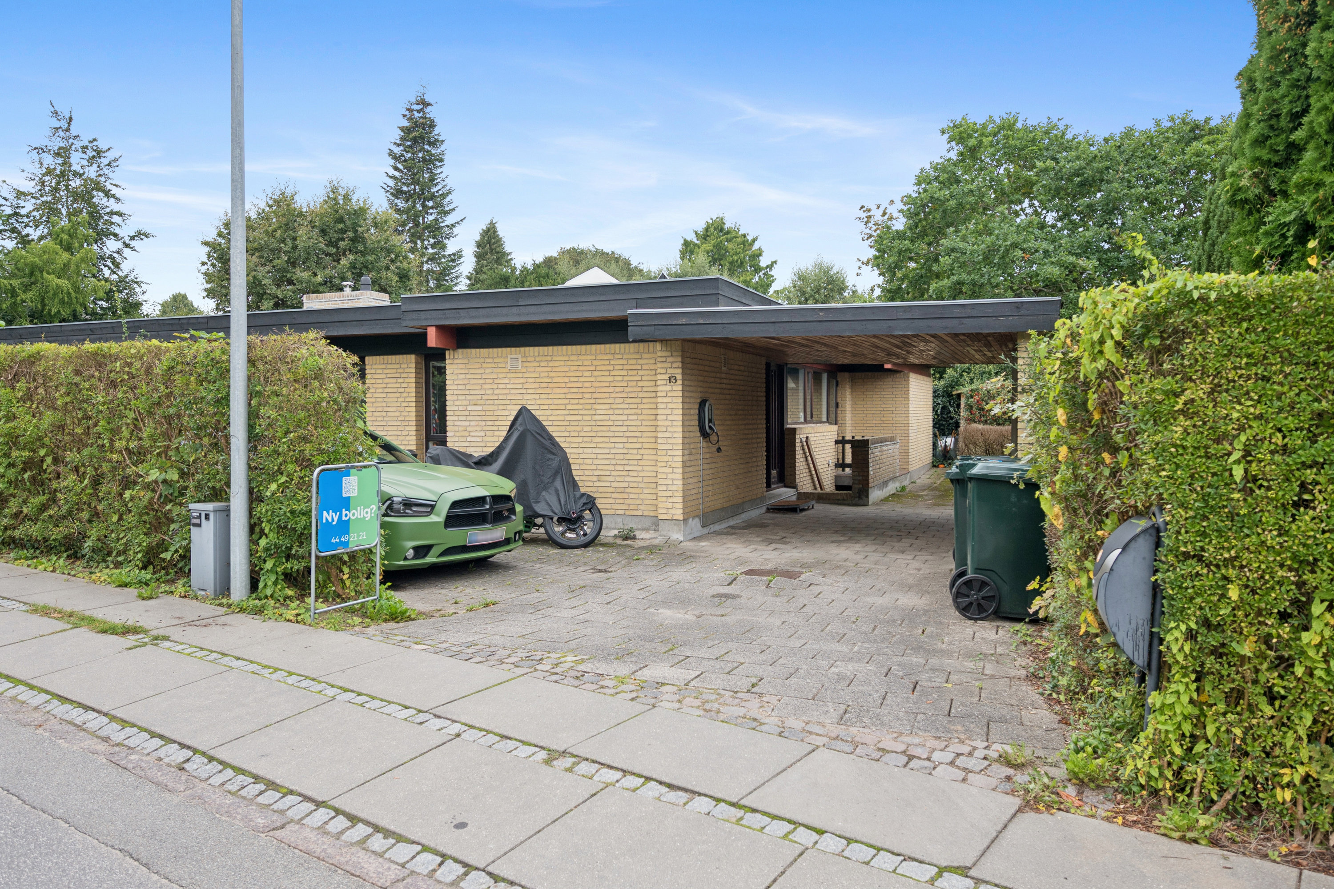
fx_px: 889
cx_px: 667
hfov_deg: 73.7
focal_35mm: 24
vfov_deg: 53.1
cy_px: 444
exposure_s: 1/640
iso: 400
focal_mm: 24
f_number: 4
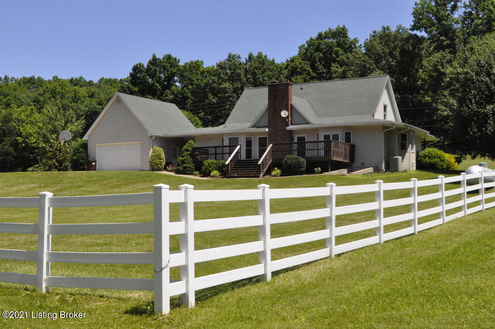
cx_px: 248
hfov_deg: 41.2
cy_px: 164
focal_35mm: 48
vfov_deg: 28.0
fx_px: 659
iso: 1600
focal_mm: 32
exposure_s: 1/500
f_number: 22
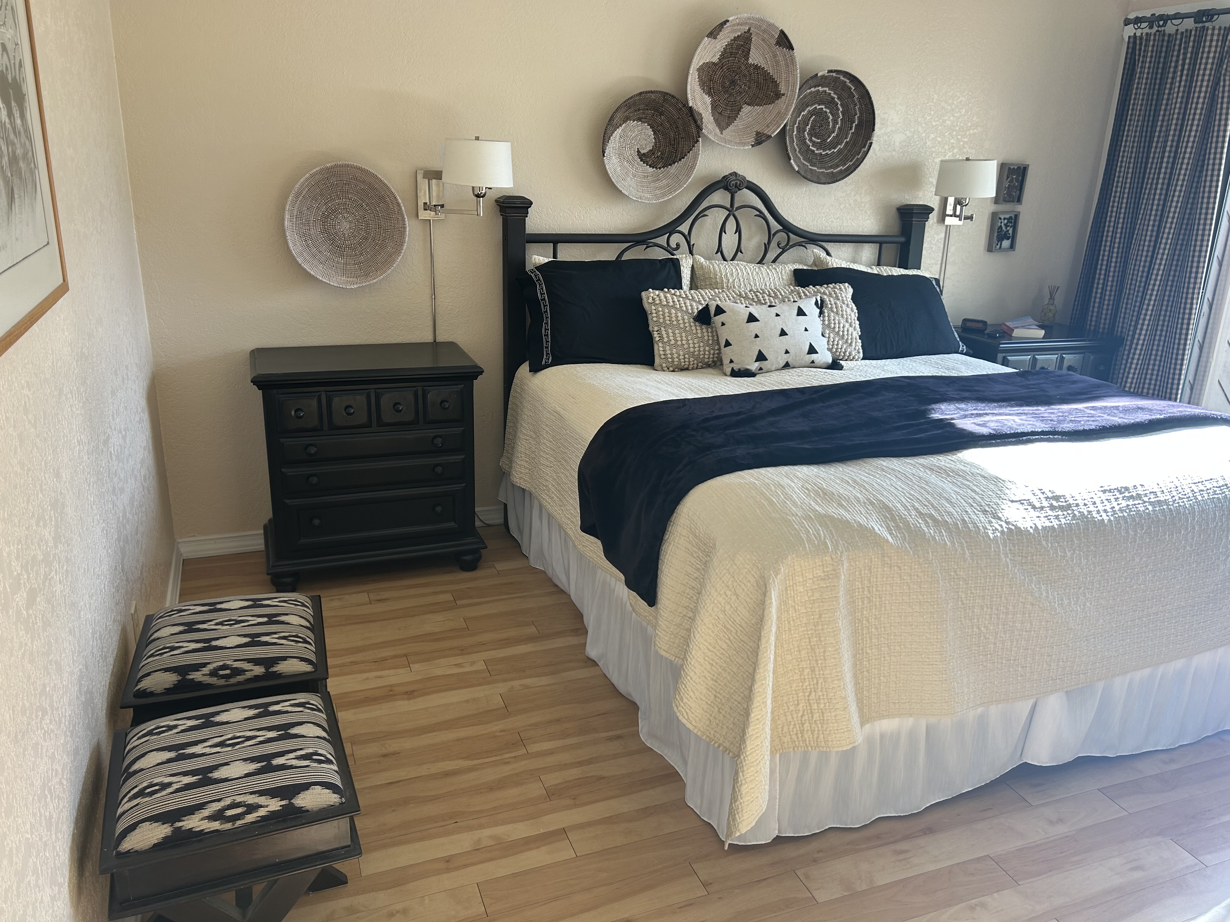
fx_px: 924
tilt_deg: -17.6
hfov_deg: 67.3
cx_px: 615
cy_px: 461
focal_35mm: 26
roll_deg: -1.0
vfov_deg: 53.1
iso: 64
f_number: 1.5
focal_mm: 5.7
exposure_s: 1/121
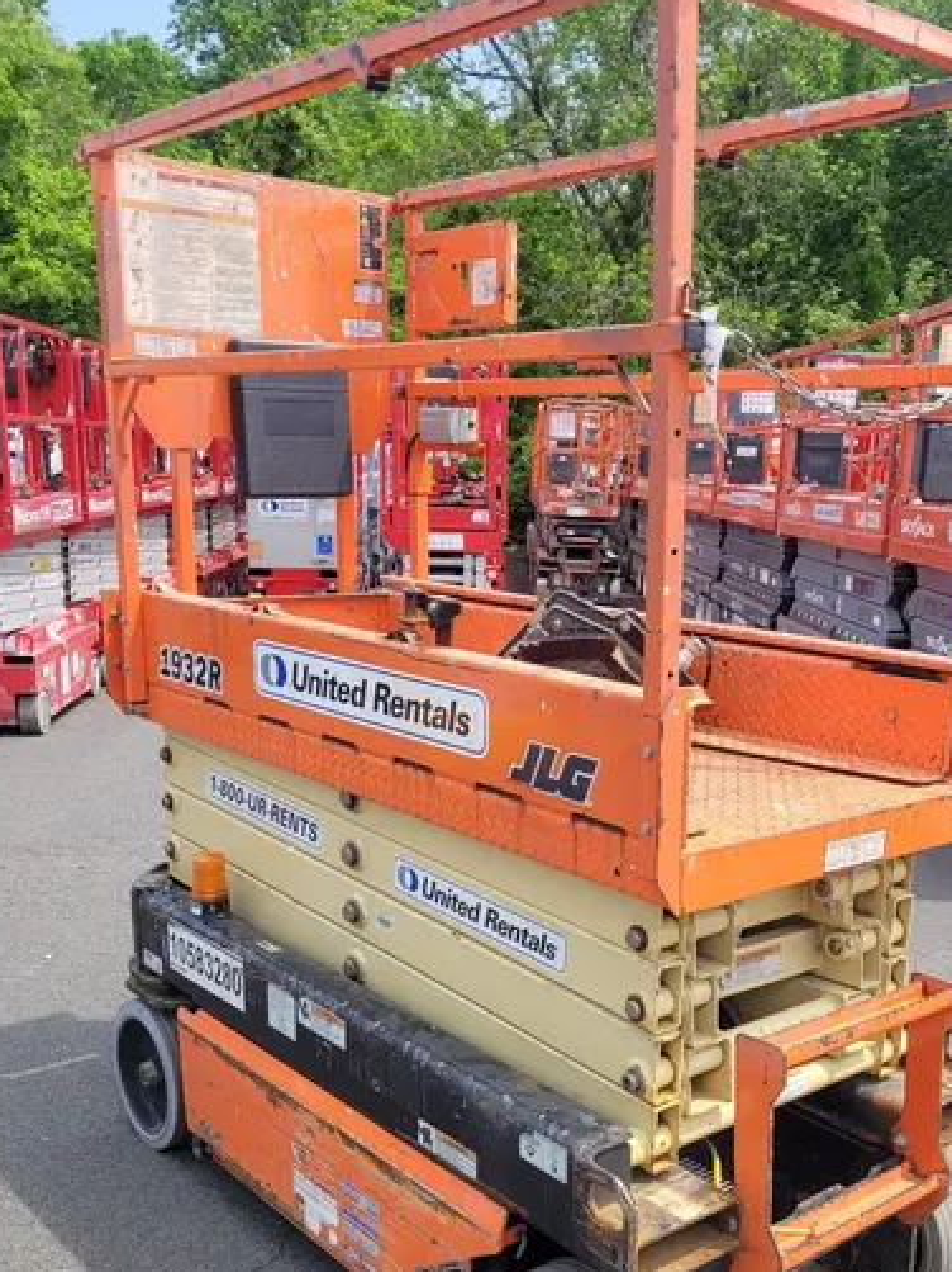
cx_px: 585
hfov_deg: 37.5
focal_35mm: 38
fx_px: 1395
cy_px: 794
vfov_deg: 48.5
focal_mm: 5.4
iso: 40
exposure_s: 1/1199
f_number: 1.8
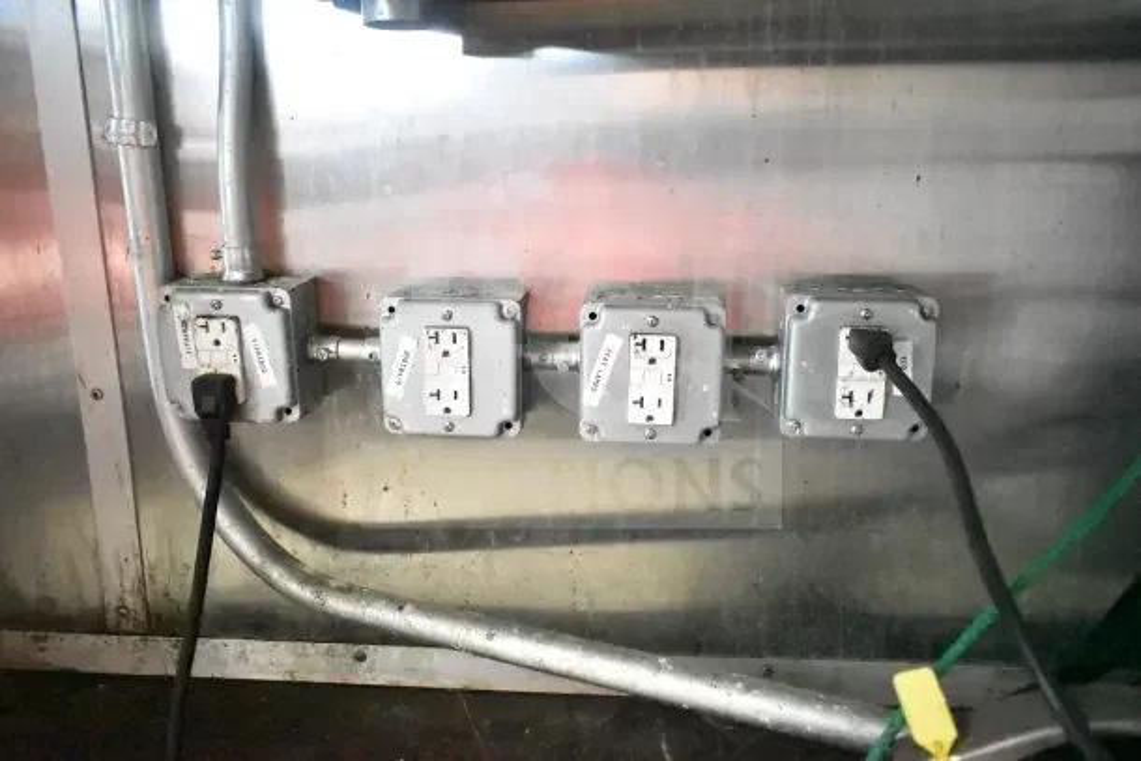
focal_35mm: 27
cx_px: 570
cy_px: 380
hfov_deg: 67.4
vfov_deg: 48.0
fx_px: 856
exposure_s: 1/25
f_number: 3.5
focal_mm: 18
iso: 25600
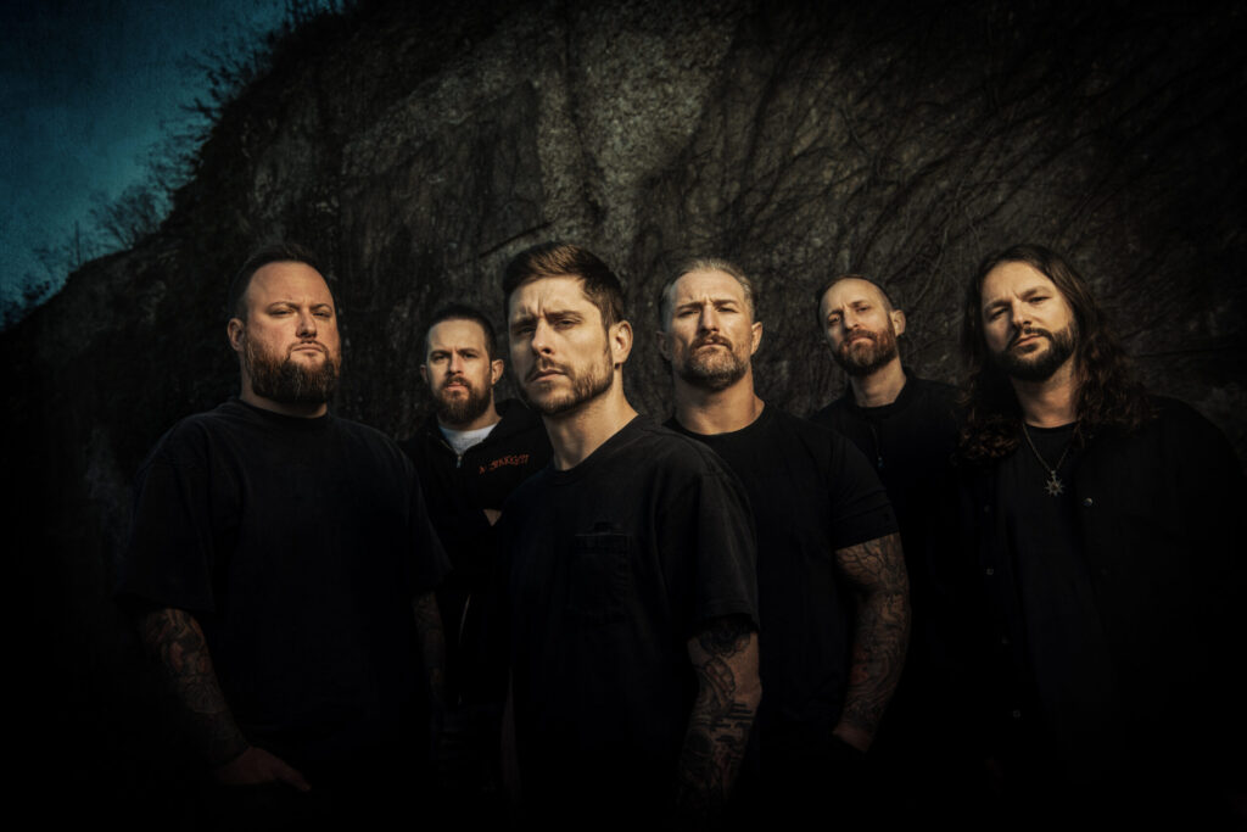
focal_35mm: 40
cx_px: 624
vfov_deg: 33.4
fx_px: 1386
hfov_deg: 48.5
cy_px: 416
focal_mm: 40
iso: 125
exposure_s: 1/200
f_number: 6.3
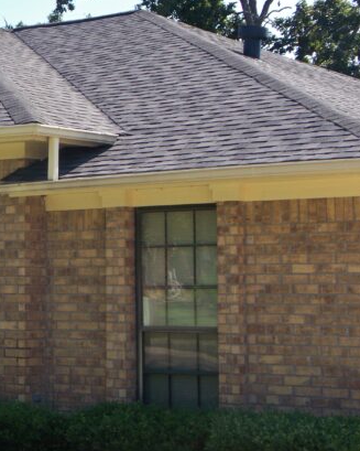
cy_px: 170
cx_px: -56
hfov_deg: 13.7
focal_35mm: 110
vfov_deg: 17.4
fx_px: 1466
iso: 125
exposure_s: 1/640
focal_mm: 12.89
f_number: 3.1
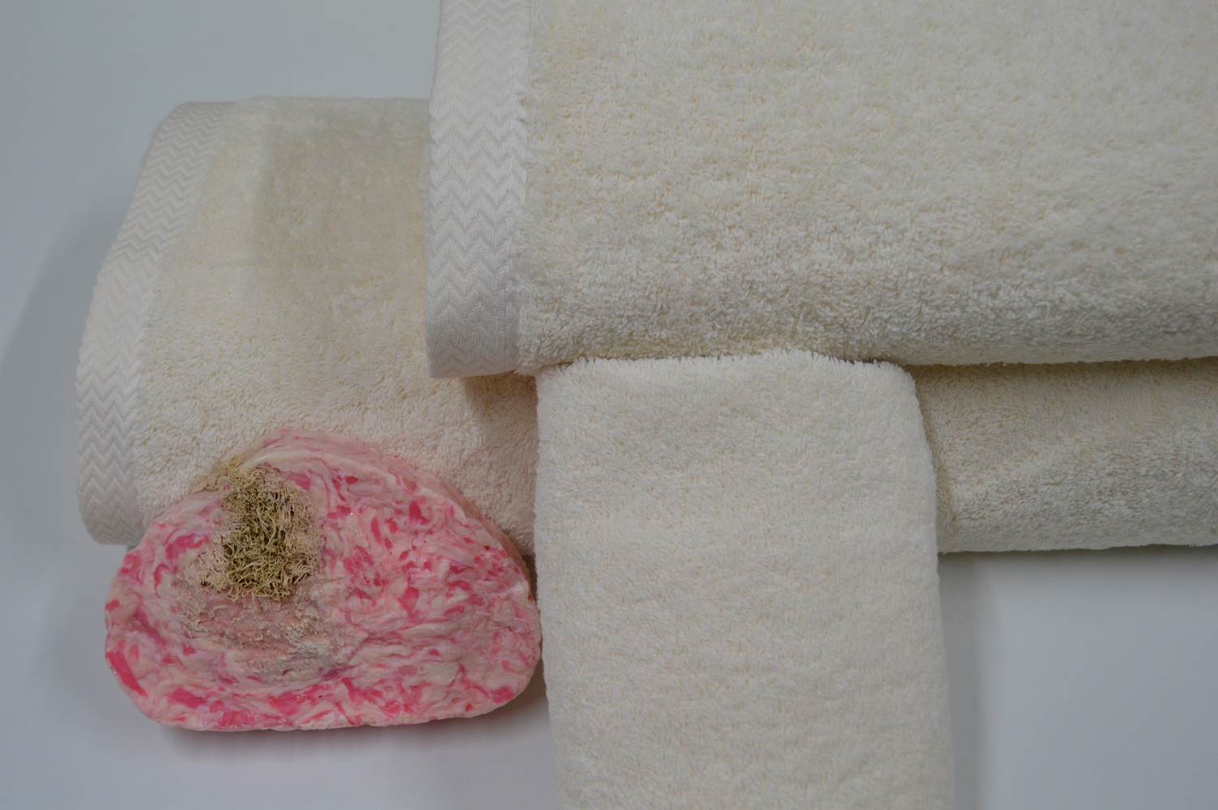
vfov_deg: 36.8
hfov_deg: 53.2
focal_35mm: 36
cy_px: 405
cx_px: 609
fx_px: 1217
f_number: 5
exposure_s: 1/100
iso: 400
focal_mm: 24
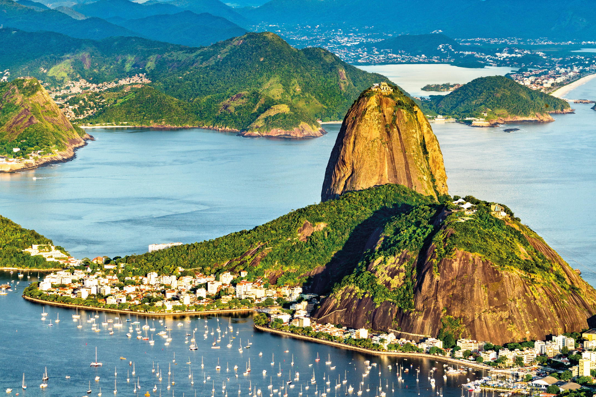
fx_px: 2483
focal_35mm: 150
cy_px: 136
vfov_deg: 9.1
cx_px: 250
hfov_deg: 13.7
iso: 100
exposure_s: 1/320
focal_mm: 110
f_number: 5.6
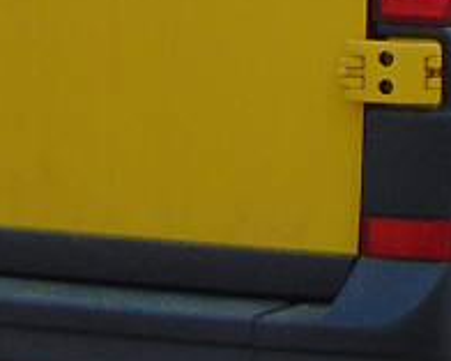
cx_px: 382
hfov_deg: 4.9
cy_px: -366
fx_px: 5315
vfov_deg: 3.9
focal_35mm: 398
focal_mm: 9
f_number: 3.5
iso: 100
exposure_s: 1/800
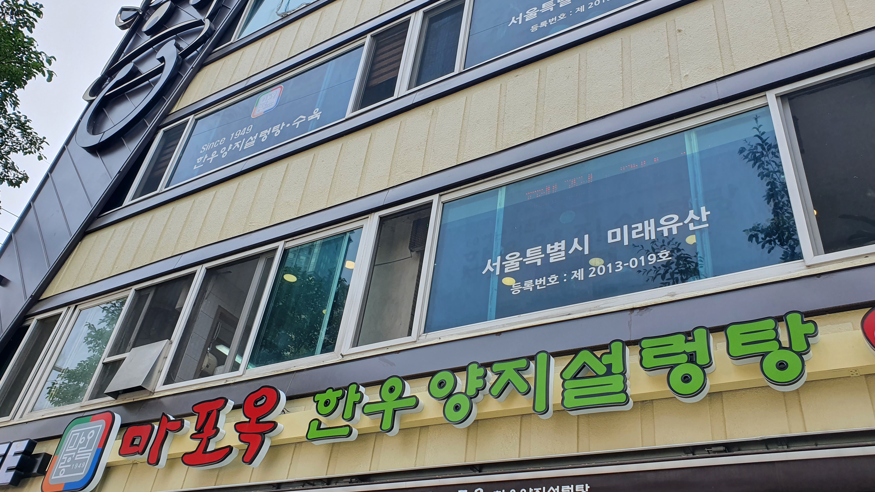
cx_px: 445
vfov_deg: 40.2
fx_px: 673
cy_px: 262
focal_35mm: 29
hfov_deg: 66.1
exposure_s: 1/594
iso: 50
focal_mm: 4.32
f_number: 2.4
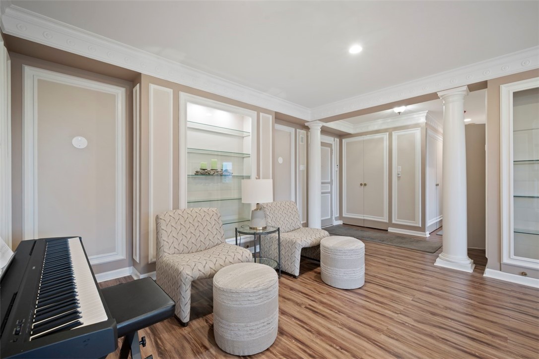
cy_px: 180
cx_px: 270
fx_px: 225
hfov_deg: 100.4
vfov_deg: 77.3
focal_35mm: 15
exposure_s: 1/1.25
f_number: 8
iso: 400
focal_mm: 15
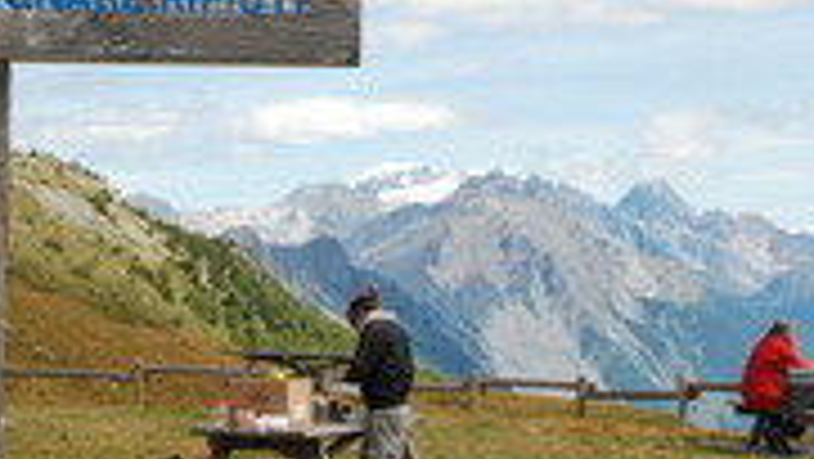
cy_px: 20
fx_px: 2033
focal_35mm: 94
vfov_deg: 12.7
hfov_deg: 22.4
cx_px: 202
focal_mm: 27
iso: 500
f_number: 11
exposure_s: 1/500
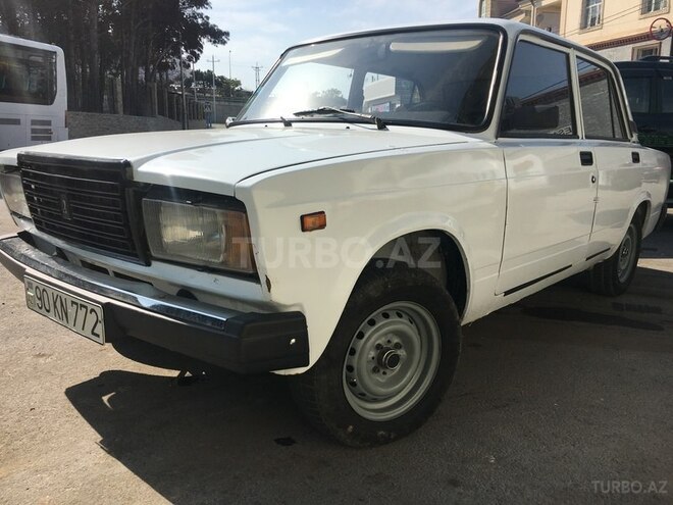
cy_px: 252
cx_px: 336
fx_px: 564
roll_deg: -1.7
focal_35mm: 29
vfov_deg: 48.2
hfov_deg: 61.7
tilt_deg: -11.0
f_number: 2.2
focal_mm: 4.15
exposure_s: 1/2198
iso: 25
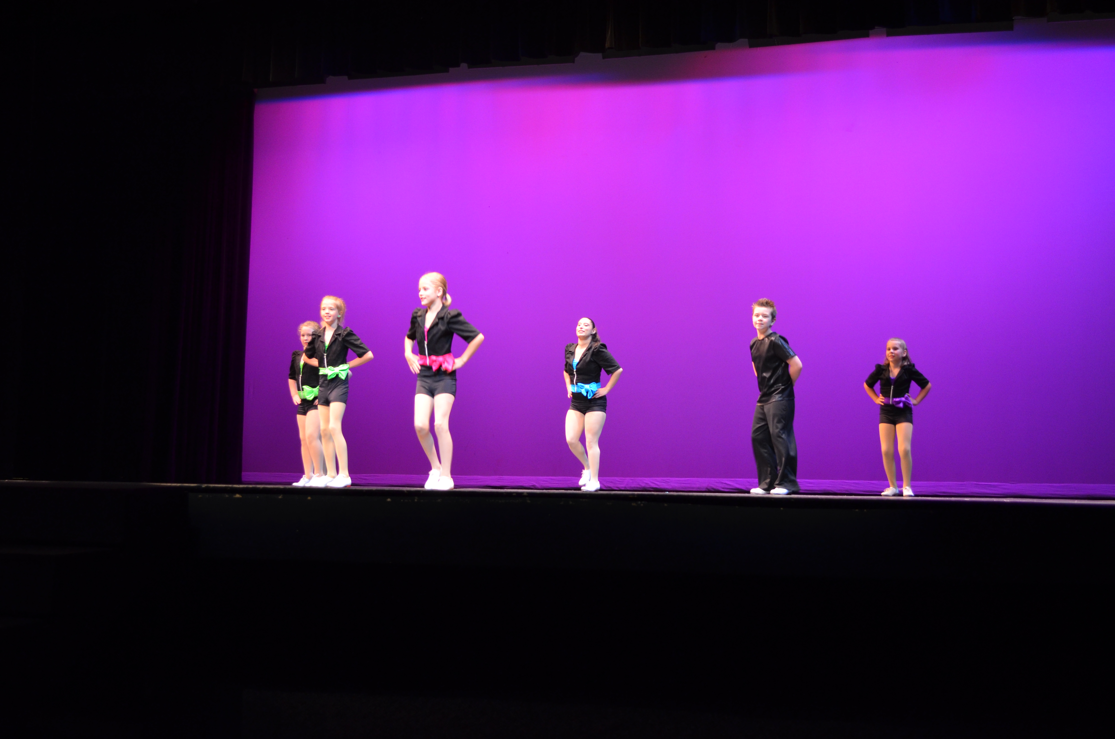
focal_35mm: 45
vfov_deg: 29.7
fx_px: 1391
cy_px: 370
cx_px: 558
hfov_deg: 43.7
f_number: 4.5
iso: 800
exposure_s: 1/40
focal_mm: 30
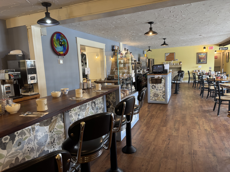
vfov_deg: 56.8
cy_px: 86
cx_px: 115
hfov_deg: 71.6
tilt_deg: -8.5
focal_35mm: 24
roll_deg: +2.2
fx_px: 159
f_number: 1.78
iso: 125
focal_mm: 6.76
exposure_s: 1/60
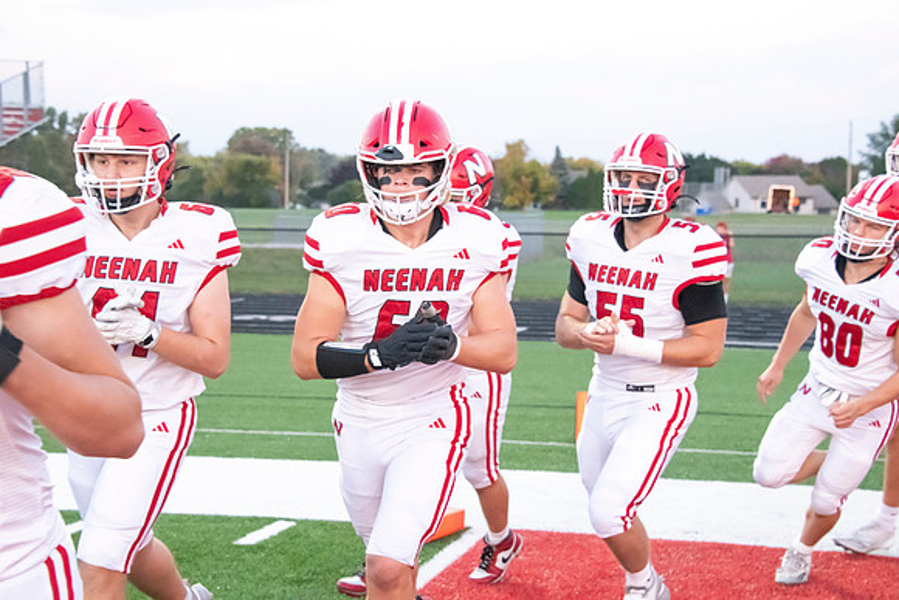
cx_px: 450
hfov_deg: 28.8
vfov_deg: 19.5
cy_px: 300
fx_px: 1748
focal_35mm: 70
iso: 10000
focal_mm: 70
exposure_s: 1/640
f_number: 7.1
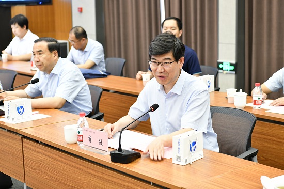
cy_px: 94
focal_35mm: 70
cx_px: 142
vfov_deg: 19.4
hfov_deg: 28.9
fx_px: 552
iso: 3200
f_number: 4.5
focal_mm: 70
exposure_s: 1/40
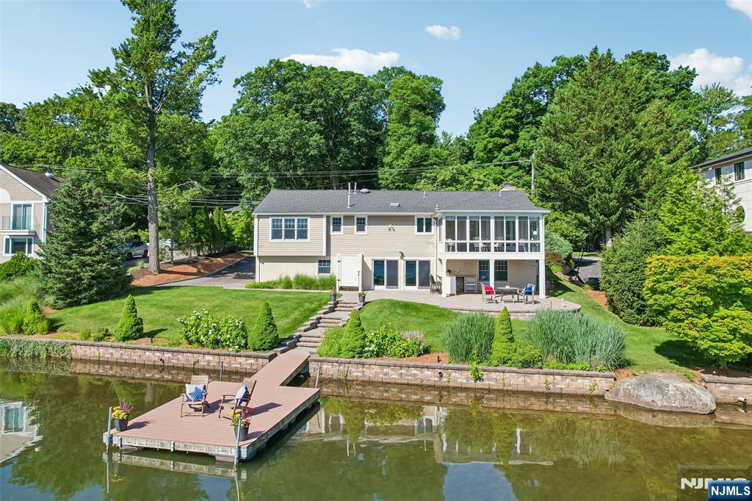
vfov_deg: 57.2
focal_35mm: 22
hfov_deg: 78.6
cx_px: 376
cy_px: 250
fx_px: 459
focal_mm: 8.4
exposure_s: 1/1250
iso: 120
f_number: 2.8
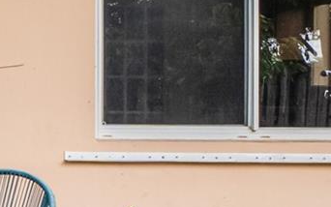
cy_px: 94
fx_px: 902
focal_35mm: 100
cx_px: -272
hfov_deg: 17.0
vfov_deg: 13.1
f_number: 8
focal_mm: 14
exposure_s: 1/250
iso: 1250
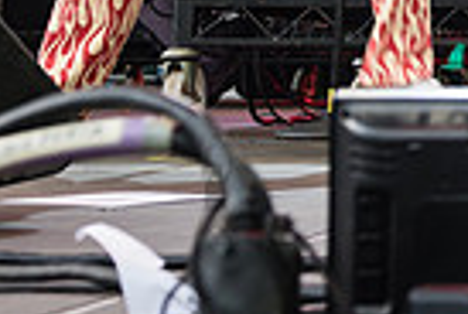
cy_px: -311
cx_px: 847
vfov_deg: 8.6
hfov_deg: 12.4
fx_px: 1967
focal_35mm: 151
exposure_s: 1/200
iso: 500
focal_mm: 34
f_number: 5.6
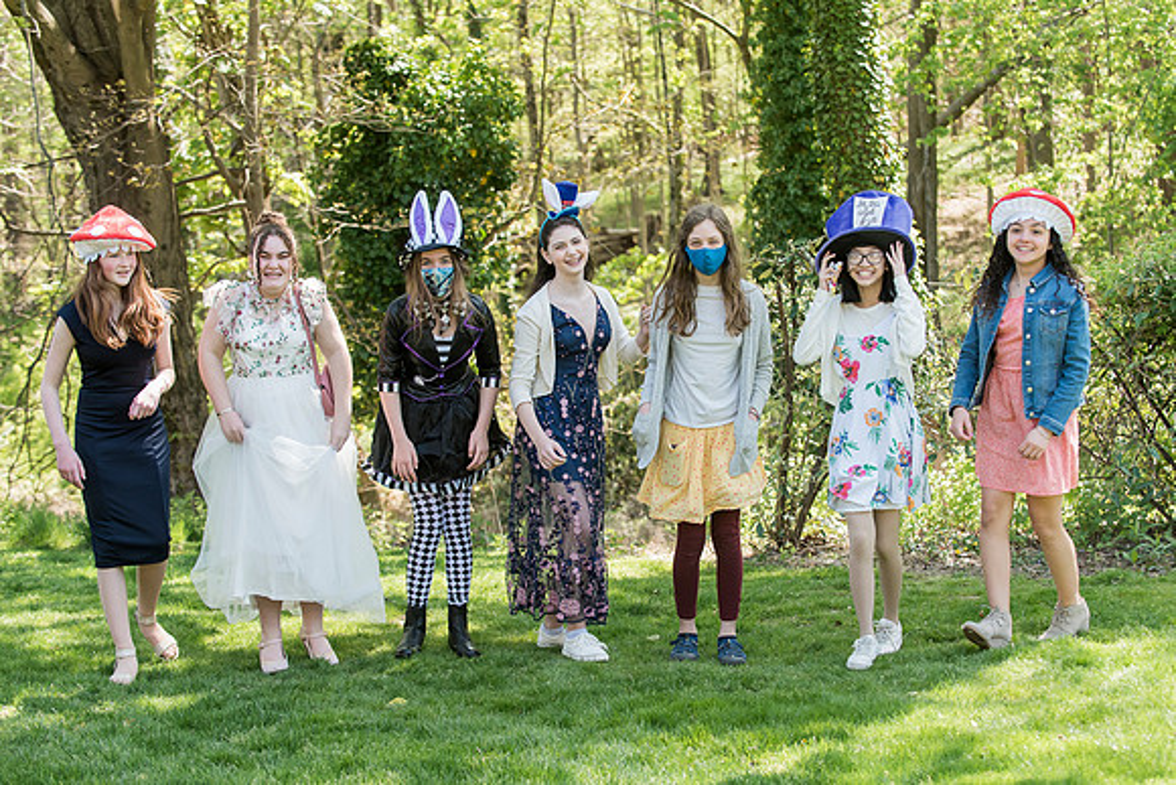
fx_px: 2450
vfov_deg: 18.2
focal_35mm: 75
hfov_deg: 27.0
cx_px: 630
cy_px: 421
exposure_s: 1/1000
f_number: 4
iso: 800
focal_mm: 70
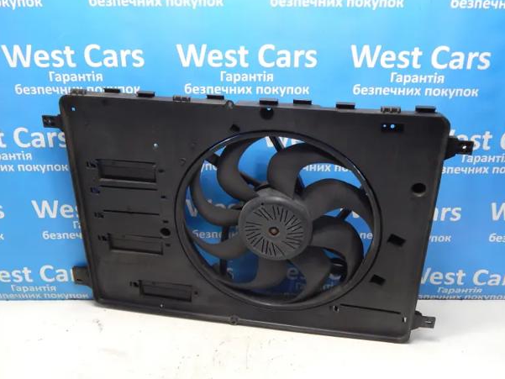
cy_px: 178
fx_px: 482
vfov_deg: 42.9
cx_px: 253
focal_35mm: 33
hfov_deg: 55.3
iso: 250
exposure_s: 1/30
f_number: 3.2
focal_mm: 5.6
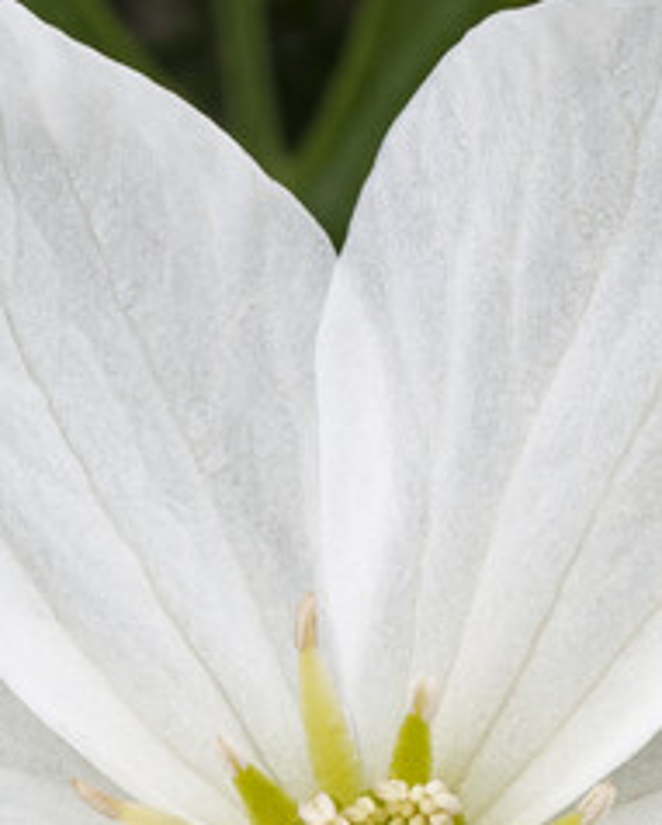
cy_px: 787
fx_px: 7382
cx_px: 374
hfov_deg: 5.1
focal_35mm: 302
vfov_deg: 6.4
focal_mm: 50
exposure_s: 1/80
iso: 200
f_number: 10
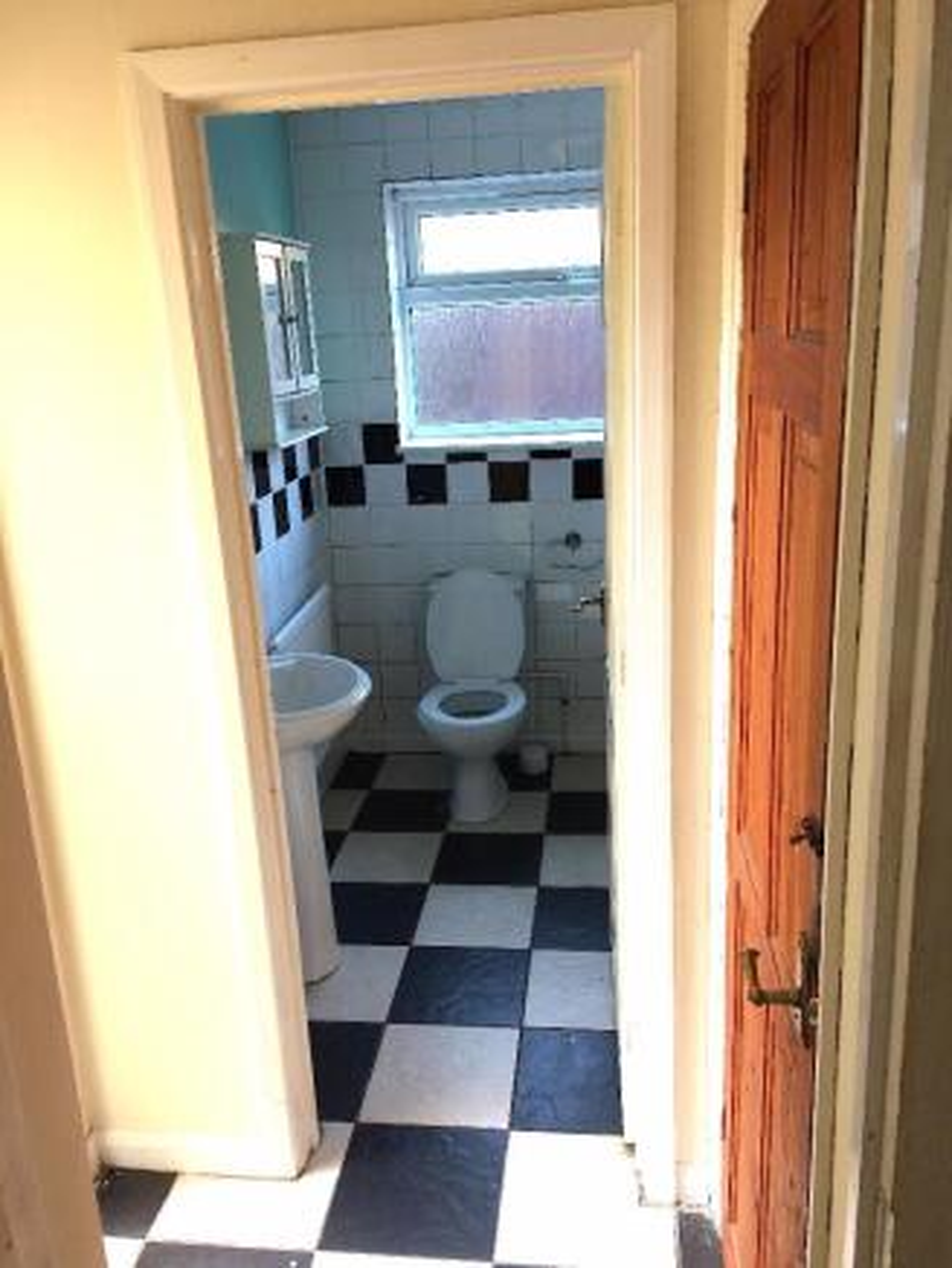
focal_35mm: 29
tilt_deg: -17.1
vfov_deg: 61.6
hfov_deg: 48.2
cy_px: 634
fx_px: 1063
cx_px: 476
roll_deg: +4.4
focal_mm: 4.15
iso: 40
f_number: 2.2
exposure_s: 1/50
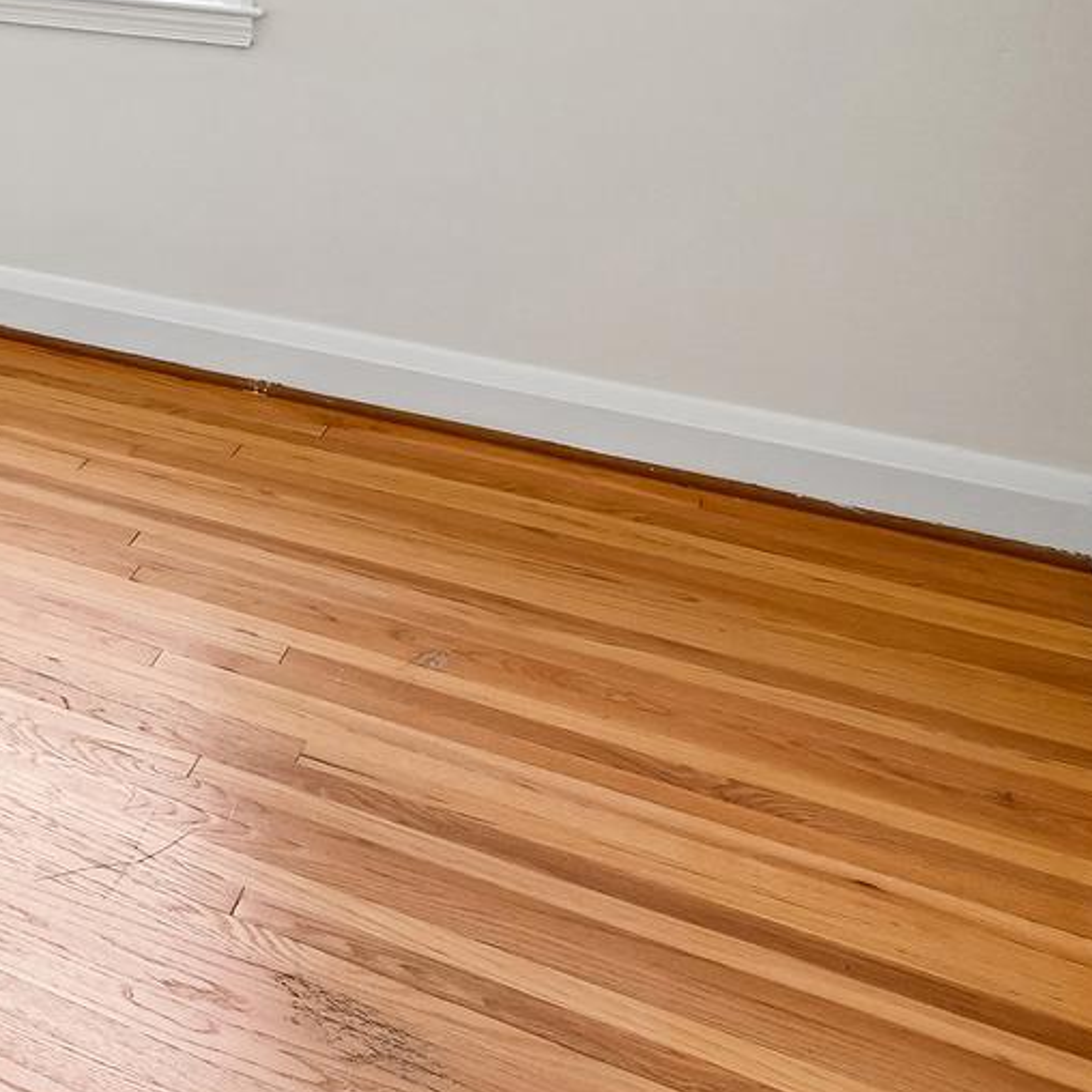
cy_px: -240
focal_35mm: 48
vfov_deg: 29.9
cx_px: -636
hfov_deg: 24.9
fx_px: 1713
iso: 140
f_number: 8
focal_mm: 14
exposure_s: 1/15
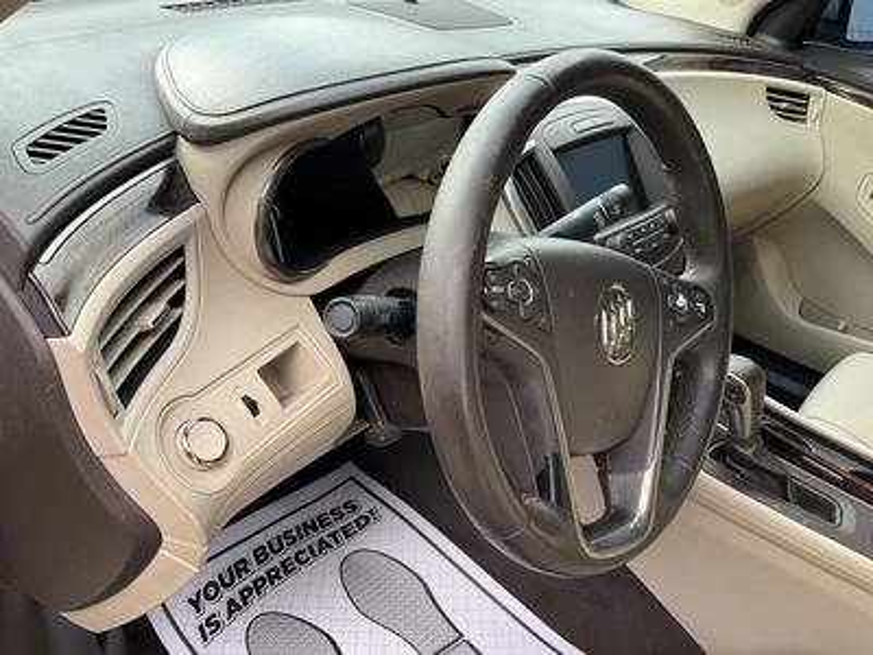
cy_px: 328
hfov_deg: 61.7
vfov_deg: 48.2
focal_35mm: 29
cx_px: 436
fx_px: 731
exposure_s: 1/122
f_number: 1.8
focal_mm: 3
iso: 25
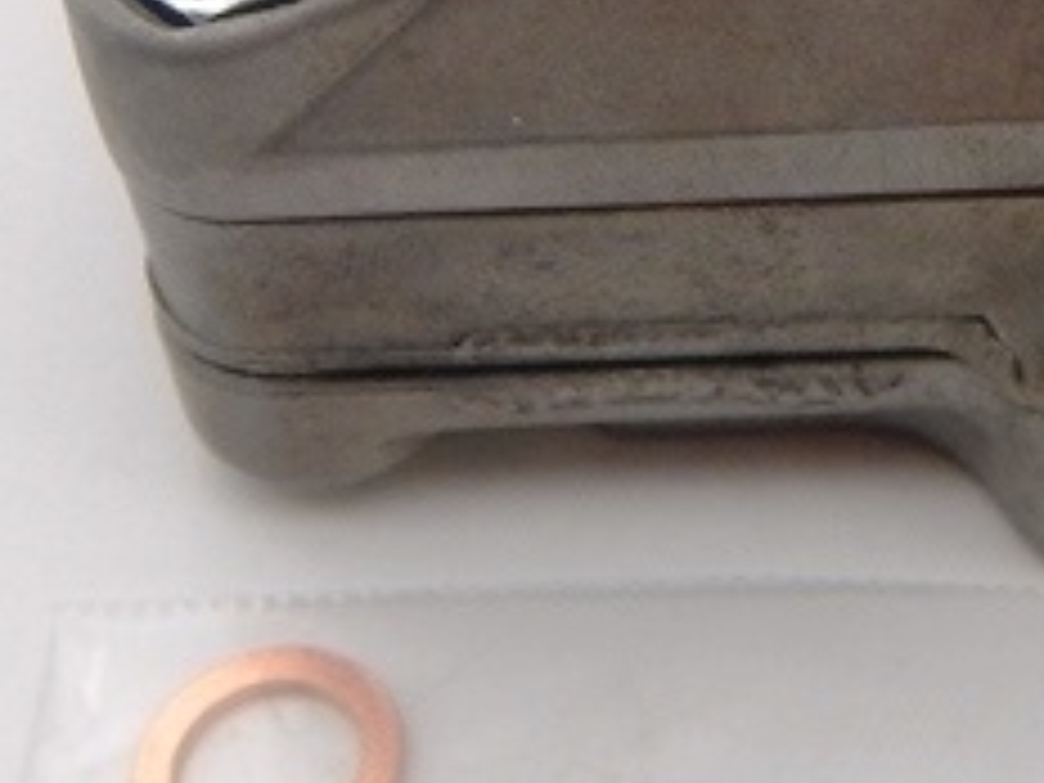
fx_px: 3197
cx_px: 1148
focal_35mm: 106
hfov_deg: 17.9
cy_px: -176
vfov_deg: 13.5
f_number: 2.8
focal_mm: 4.3
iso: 125
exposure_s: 1/250
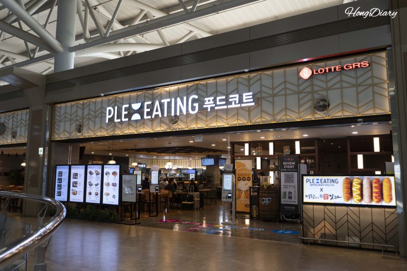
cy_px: 136
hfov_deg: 61.9
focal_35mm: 30
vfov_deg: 43.6
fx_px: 339
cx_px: 204
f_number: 4.5
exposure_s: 1/160
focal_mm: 30
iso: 1000
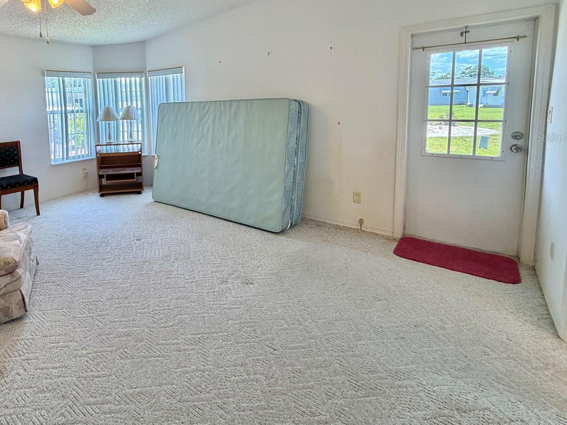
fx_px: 328
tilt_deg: -5.8
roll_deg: +1.1
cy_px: 137
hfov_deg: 78.5
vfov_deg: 64.0
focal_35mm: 20
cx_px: 180
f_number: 2.2
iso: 160
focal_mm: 2.22
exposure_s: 1/120
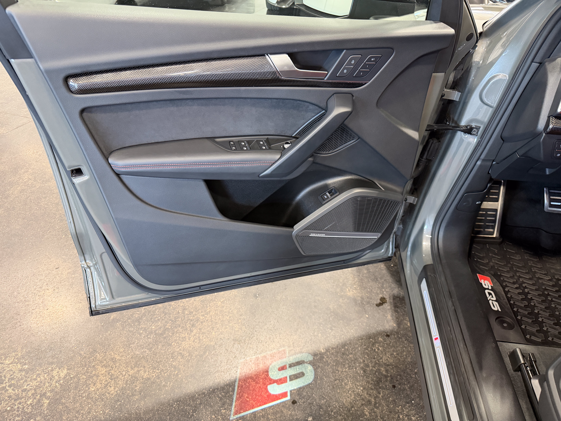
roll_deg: -2.1
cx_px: 280
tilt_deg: -36.3
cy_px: 210
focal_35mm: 24
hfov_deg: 71.6
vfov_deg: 56.8
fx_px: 389
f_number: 1.78
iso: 500
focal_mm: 6.76
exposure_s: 1/60
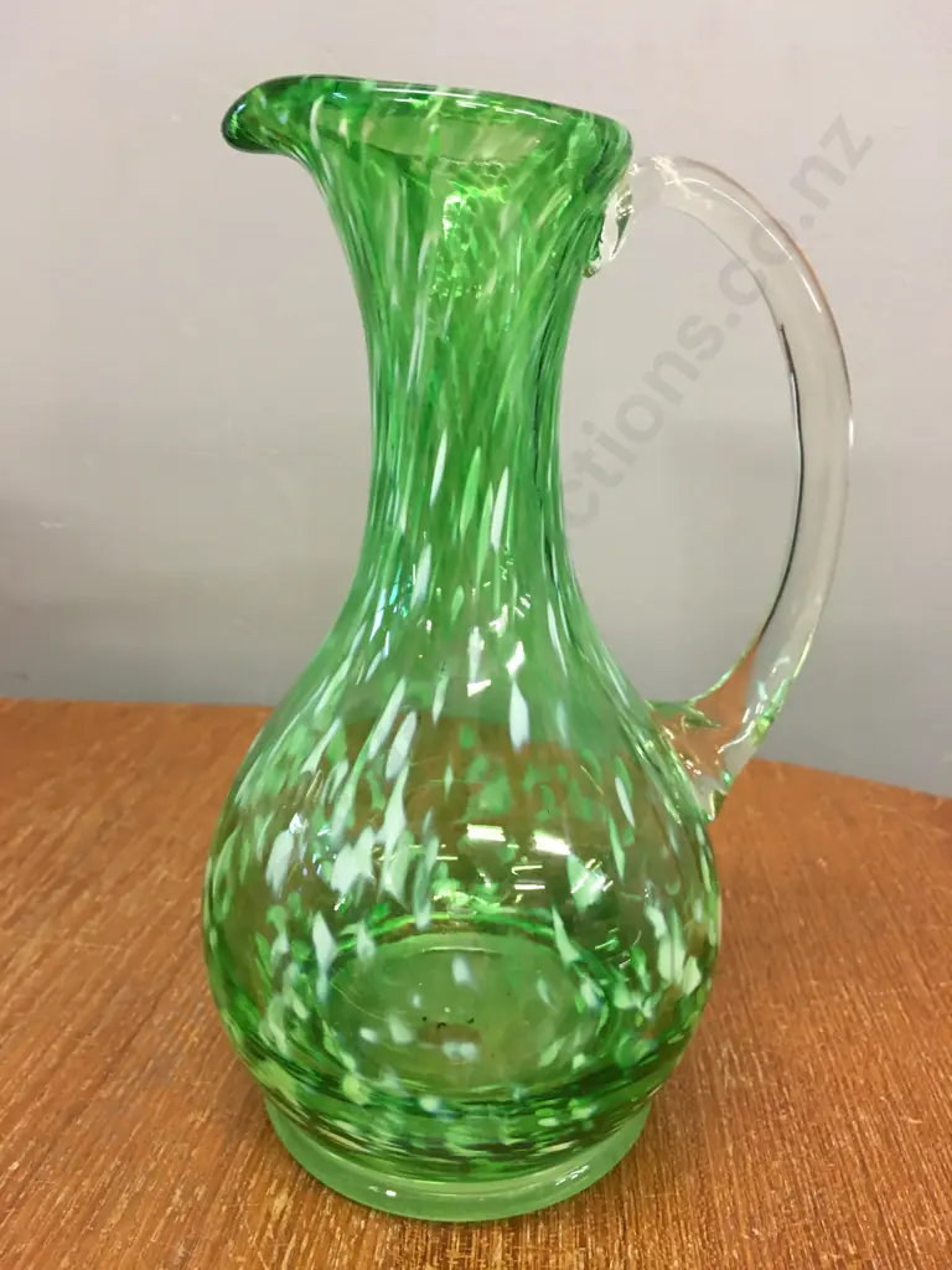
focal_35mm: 29
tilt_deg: -18.5
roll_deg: -1.2
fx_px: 1063
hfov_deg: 48.2
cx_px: 476
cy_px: 635
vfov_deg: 61.7
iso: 80
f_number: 2.2
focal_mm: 4.15
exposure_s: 1/17
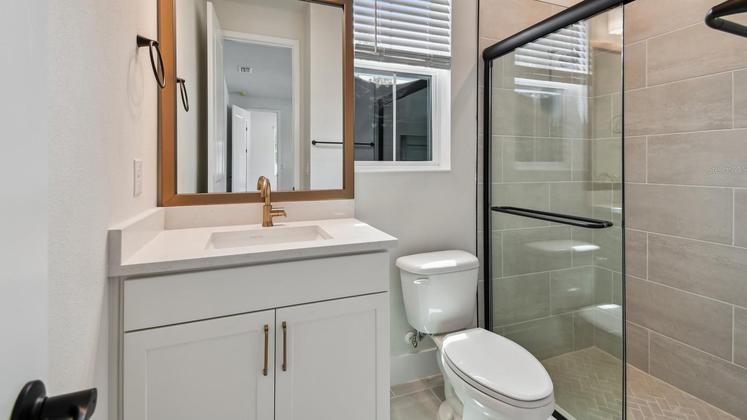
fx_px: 317
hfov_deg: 99.4
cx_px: 369
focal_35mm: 16
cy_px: 170
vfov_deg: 66.5
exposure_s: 1/15
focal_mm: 10
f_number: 7.1
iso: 100
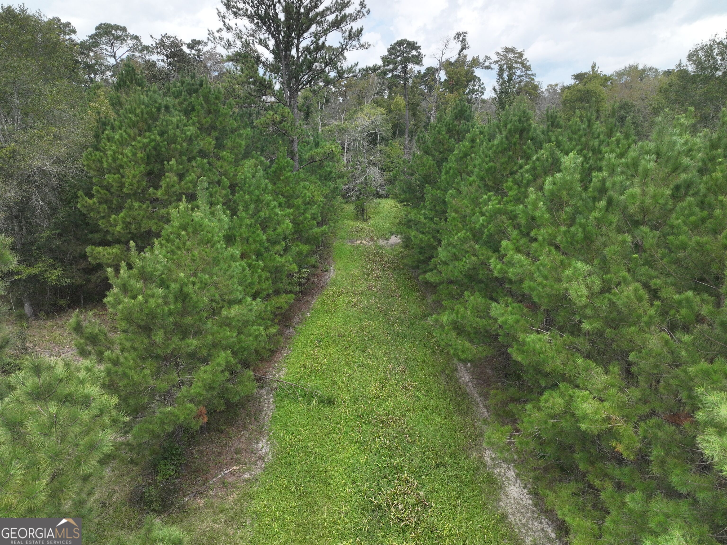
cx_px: 364
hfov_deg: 71.6
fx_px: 504
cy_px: 272
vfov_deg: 56.8
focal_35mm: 24
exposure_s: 1/2000
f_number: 2.8
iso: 100
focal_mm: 12.29
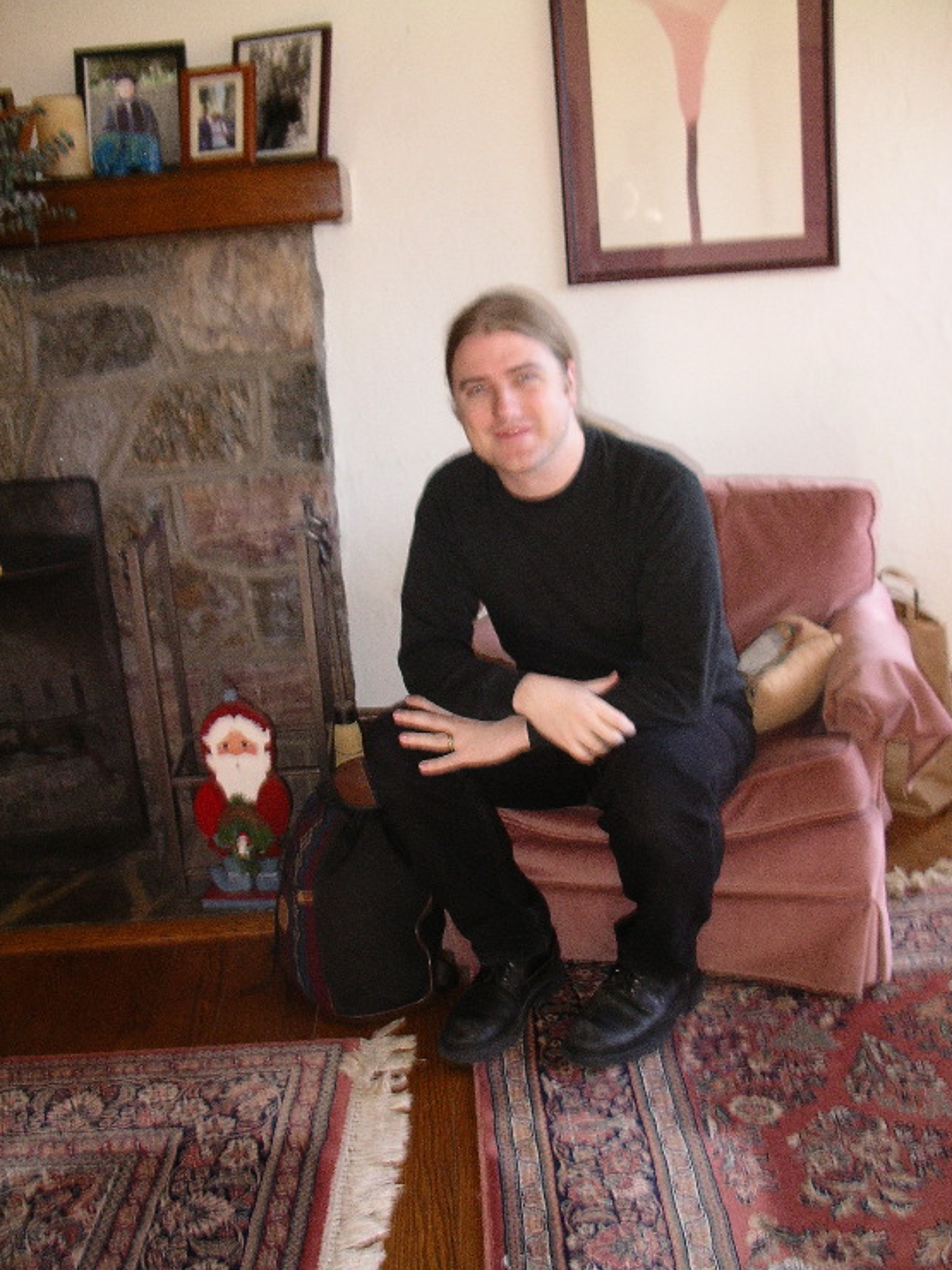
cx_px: 508
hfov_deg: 35.9
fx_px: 1467
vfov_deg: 46.8
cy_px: 683
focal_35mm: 40
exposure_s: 1/40
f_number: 2.8
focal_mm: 7.8
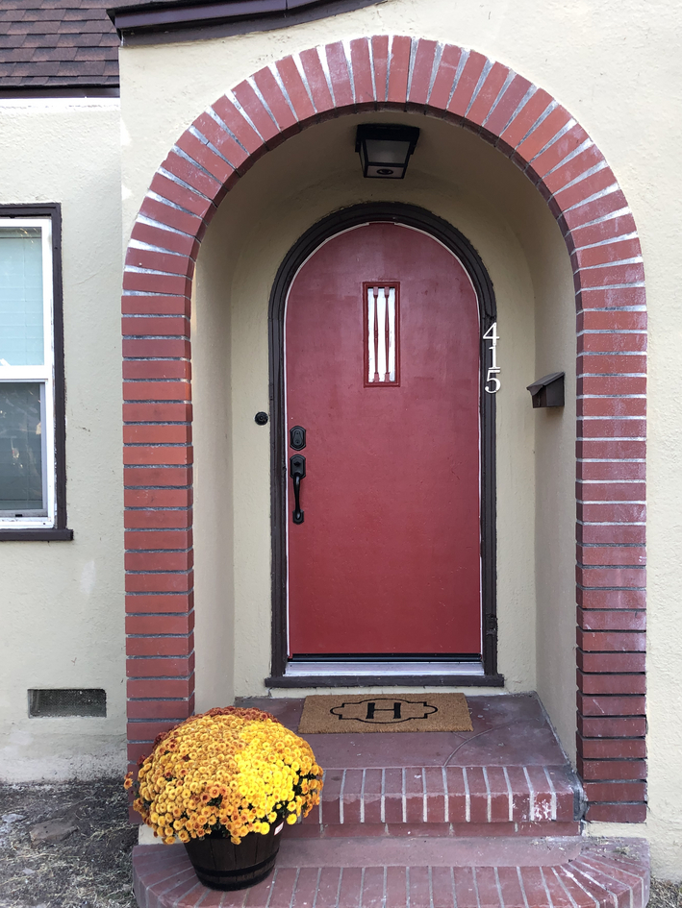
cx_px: 371
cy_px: 467
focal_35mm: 32
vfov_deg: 56.8
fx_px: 840
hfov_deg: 44.1
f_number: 1.8
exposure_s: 1/120
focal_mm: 3.99
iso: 64
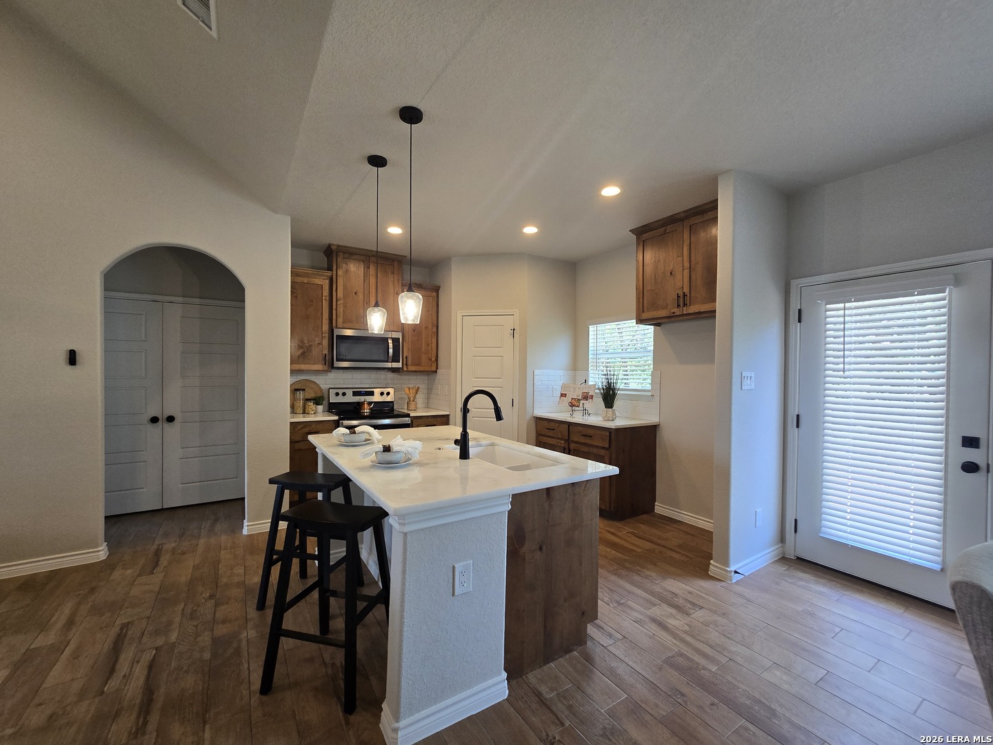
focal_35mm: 13
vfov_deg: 89.9
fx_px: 373
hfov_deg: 106.2
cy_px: 372
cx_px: 496
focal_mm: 2.2
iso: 80
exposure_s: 1/60
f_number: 2.2
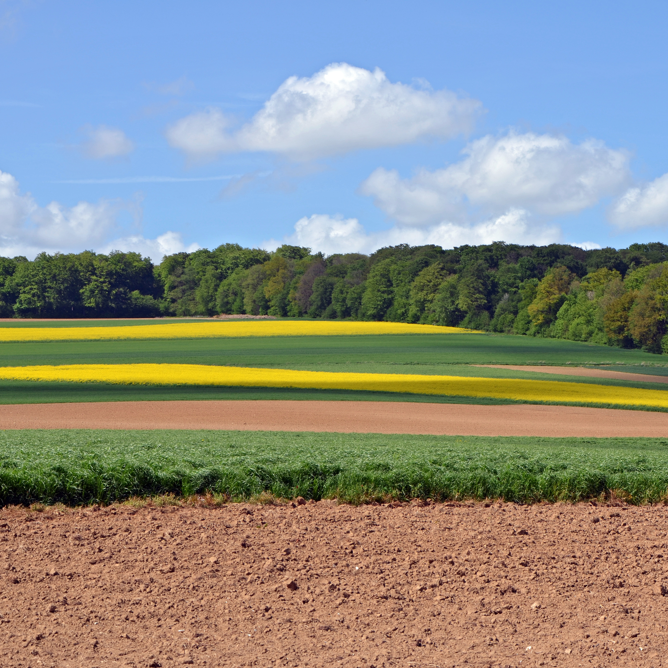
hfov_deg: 17.4
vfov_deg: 17.4
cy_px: 334
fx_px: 2183
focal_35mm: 100
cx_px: 375
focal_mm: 52
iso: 100
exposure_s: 1/400
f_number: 9
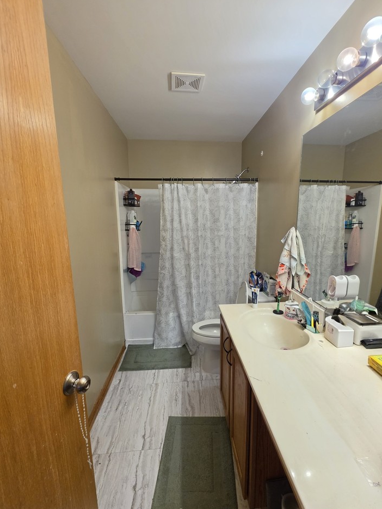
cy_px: 262
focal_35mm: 15
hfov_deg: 81.7
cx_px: 202
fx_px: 221
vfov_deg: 98.1
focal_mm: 2.2
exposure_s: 1/120
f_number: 1.9
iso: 125
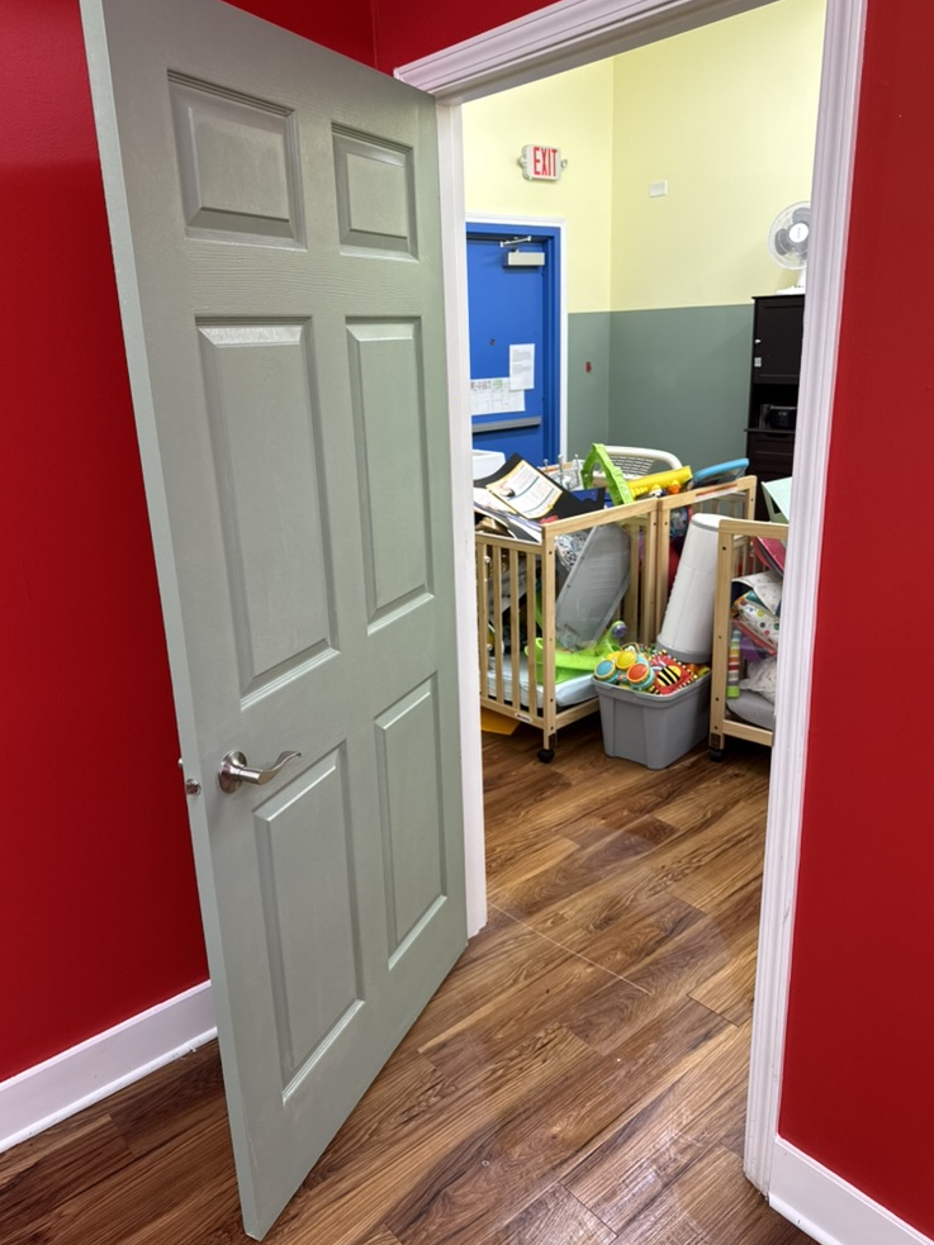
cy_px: 600
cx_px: 455
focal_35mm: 25
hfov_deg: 54.9
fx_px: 900
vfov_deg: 69.4
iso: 125
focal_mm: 6.76
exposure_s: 1/60
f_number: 1.78
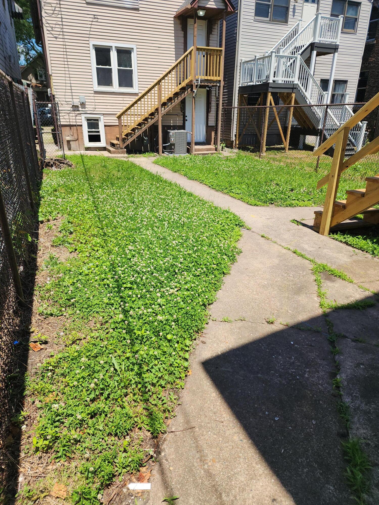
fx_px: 336
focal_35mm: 23
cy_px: 252
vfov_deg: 73.9
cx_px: 190
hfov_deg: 58.9
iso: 12
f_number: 1.8
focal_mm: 6.4
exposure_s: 1/790
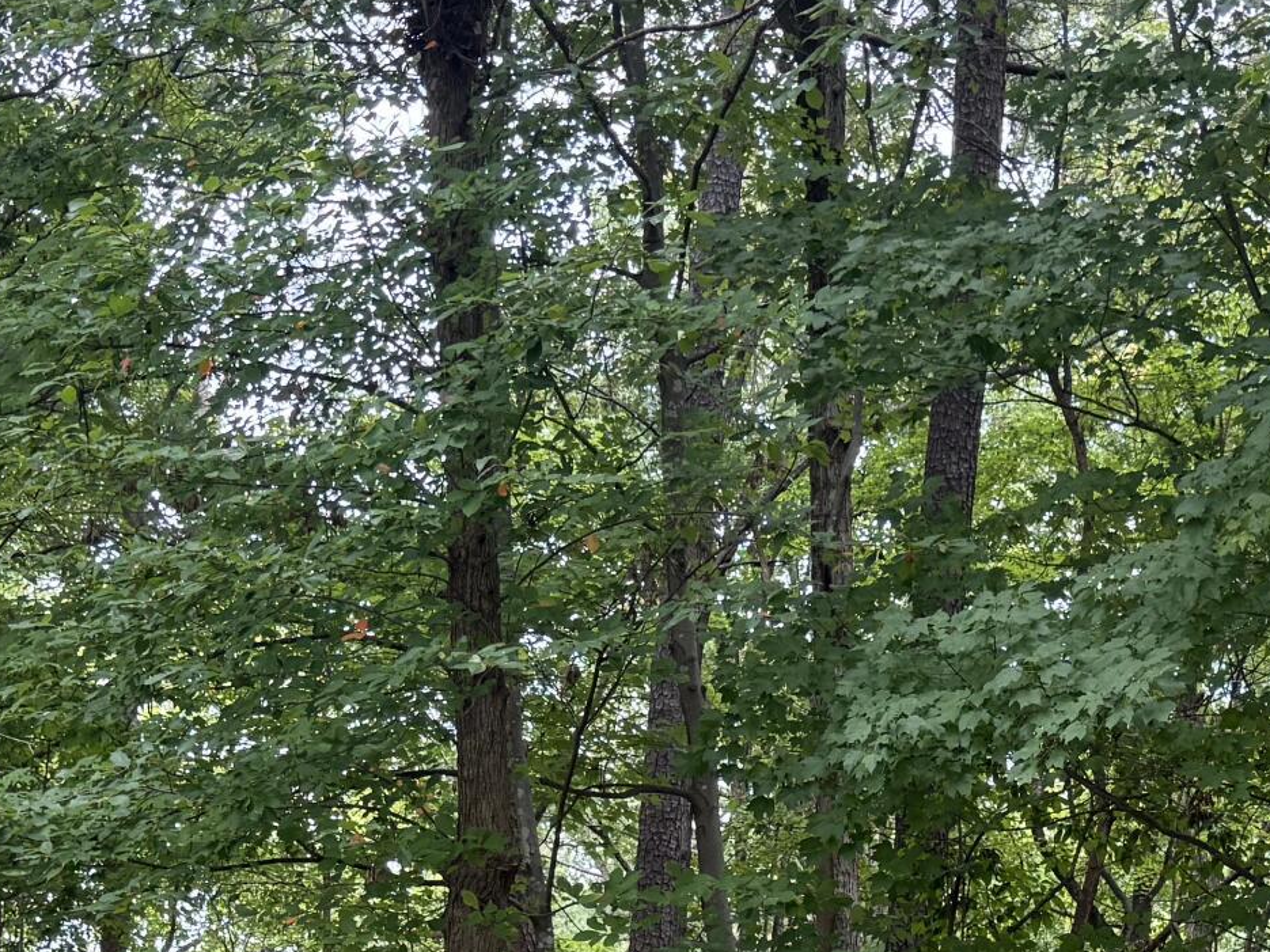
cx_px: 827
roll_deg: +1.2
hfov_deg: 25.2
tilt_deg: +3.1
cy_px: 1279
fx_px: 2825
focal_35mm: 77
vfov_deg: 17.8
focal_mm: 6.76
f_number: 1.78
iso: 100
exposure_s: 1/249
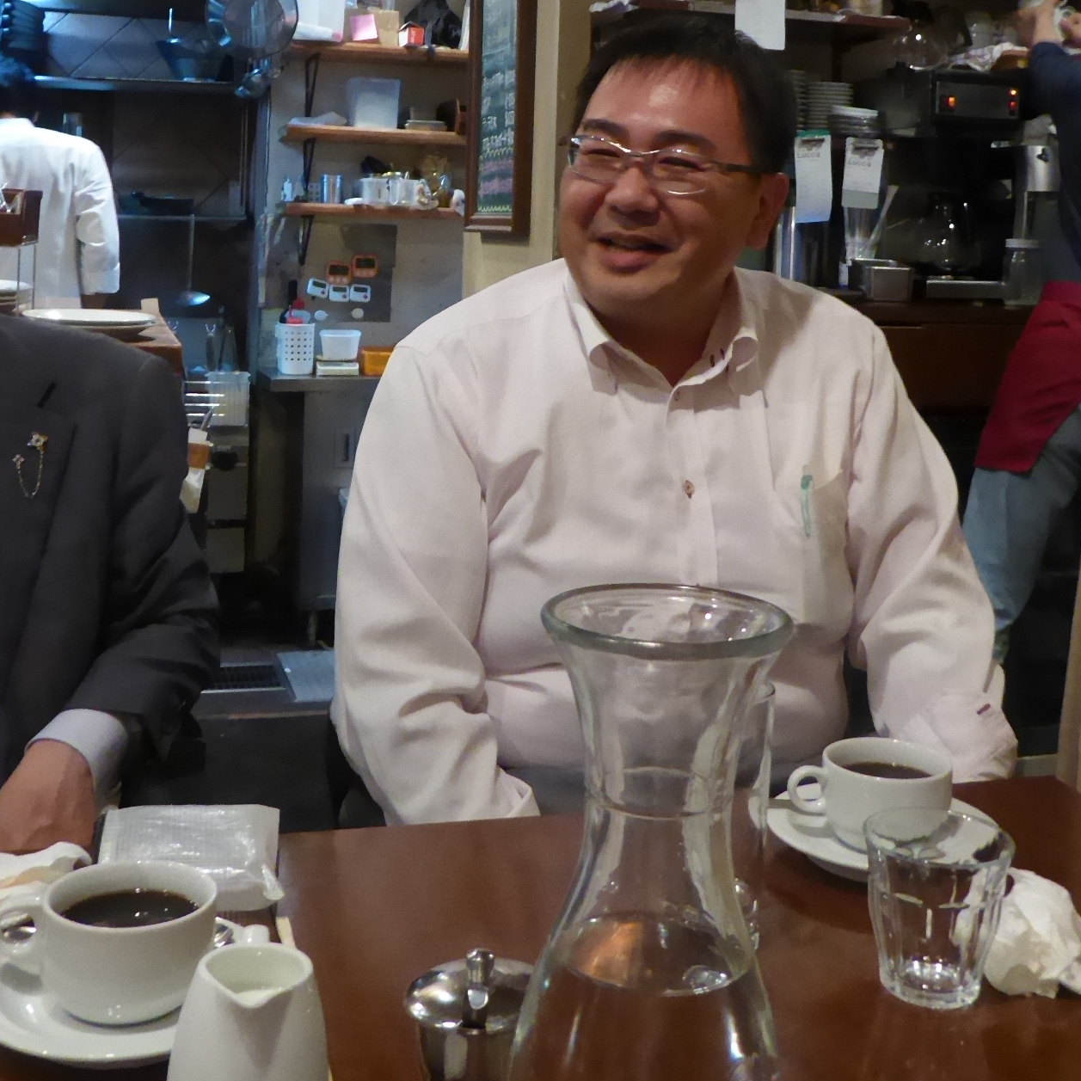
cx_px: 530
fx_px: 1590
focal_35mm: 45
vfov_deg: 36.7
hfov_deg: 37.6
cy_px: 268
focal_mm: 4.3
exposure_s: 1/15
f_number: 3.3
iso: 800
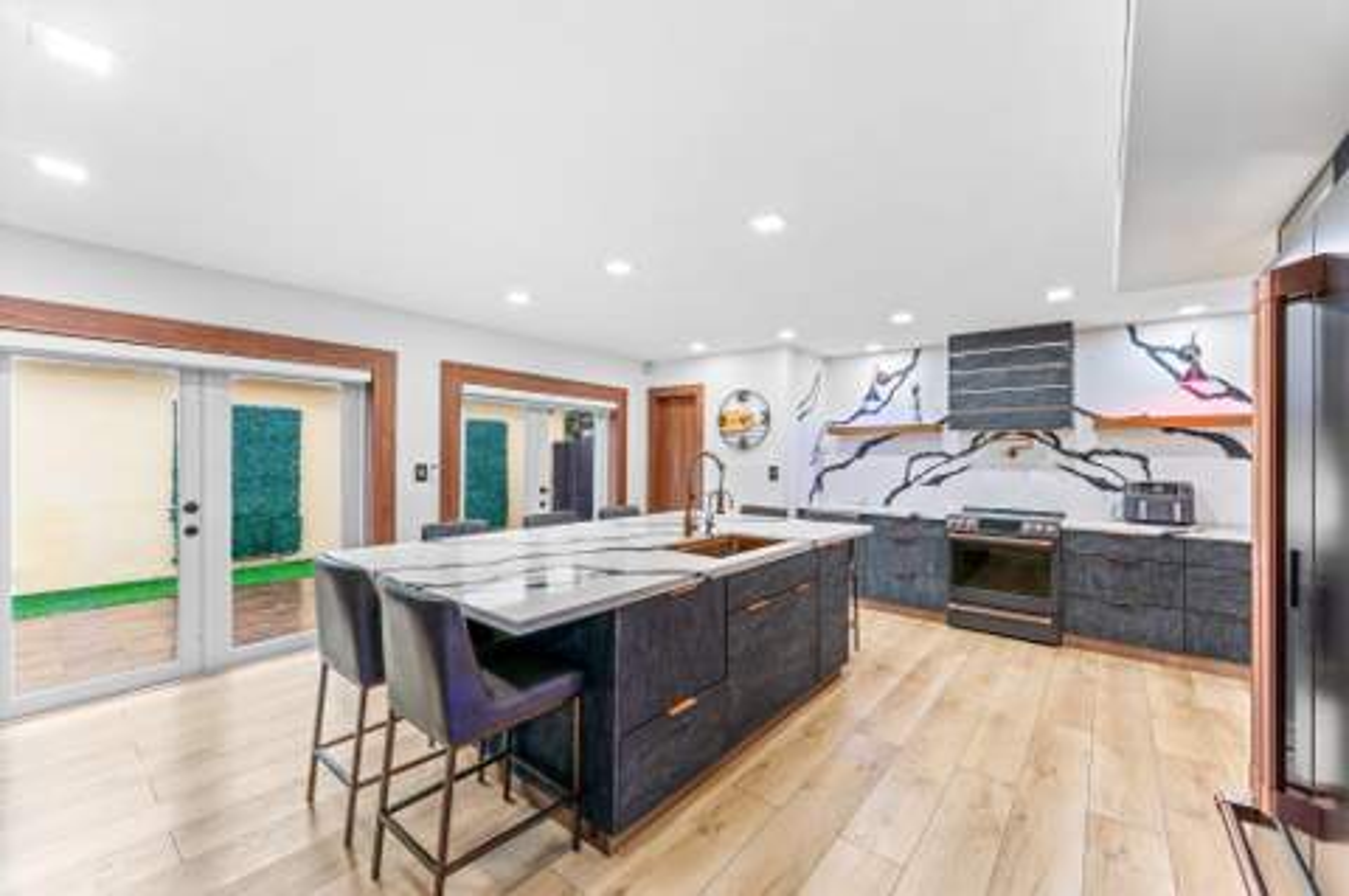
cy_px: 448
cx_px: 674
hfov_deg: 104.3
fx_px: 524
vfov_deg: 81.1
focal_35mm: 14
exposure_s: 1/2
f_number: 8
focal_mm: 14
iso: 200
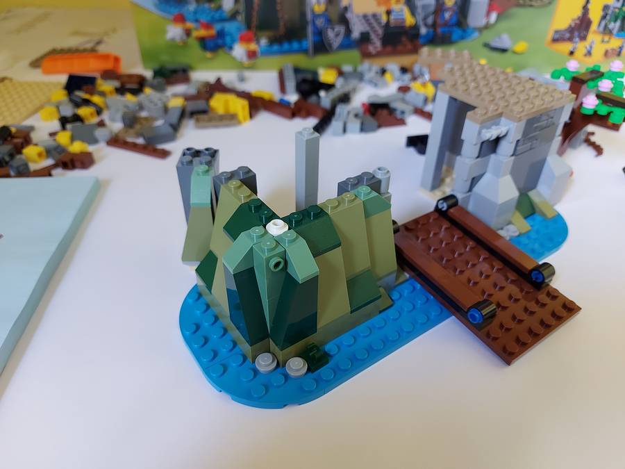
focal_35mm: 24
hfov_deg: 71.6
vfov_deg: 56.8
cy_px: 234
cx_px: 312
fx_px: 433
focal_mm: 5.23
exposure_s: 1/33
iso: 200
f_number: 1.8
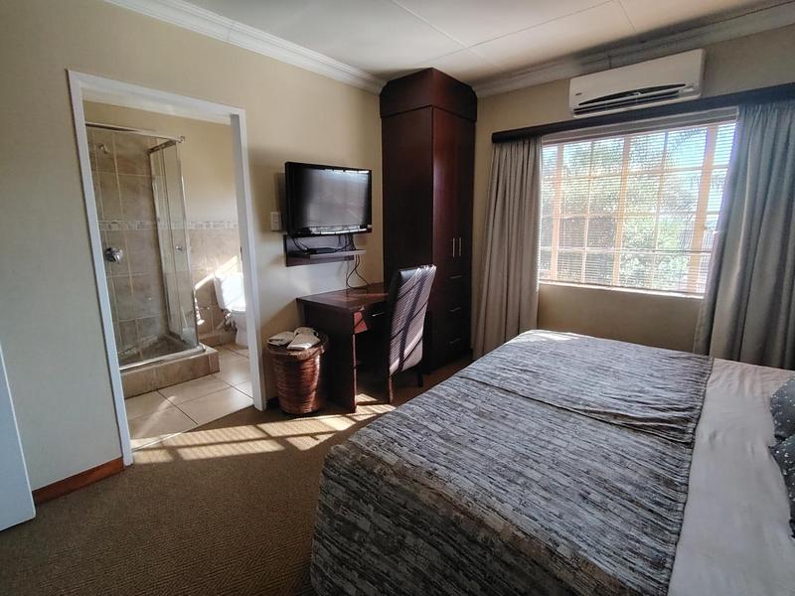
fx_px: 390
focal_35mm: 17
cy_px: 298
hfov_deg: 91.0
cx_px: 398
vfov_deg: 74.7
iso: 100
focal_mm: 1.42
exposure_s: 1/100
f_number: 2.2
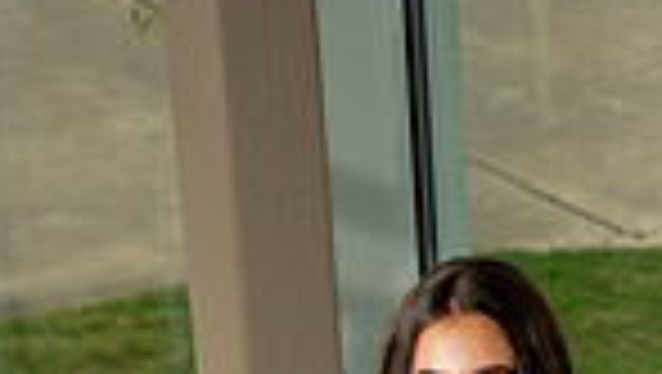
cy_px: 915
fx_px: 3777
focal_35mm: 215
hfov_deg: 10.0
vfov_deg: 5.5
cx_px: 432
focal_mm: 67
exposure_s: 1/250
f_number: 5.6
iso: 100
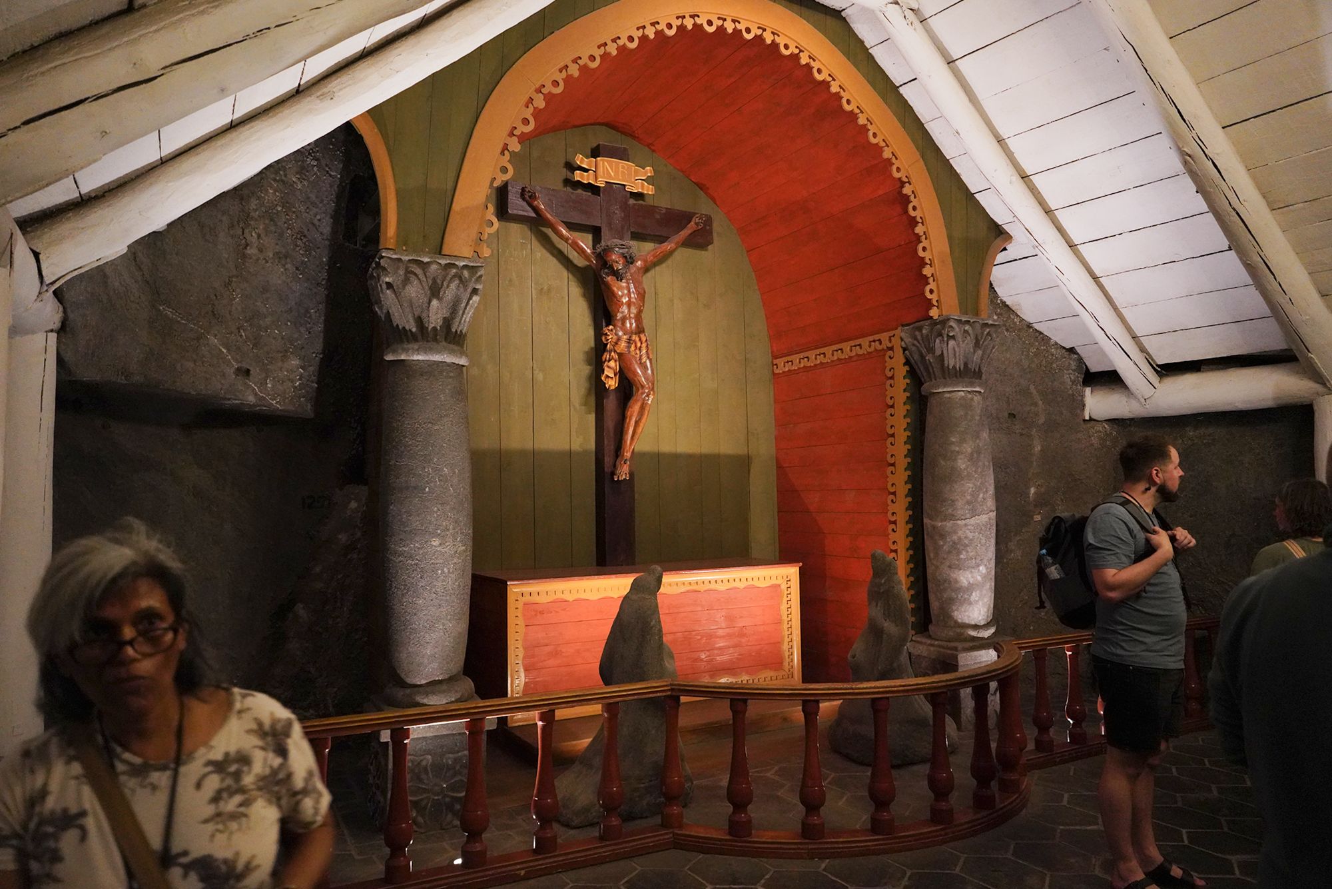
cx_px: 666
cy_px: 444
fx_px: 888
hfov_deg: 73.7
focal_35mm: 24
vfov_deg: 53.1
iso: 6400
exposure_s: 1/80
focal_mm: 24
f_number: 2.8
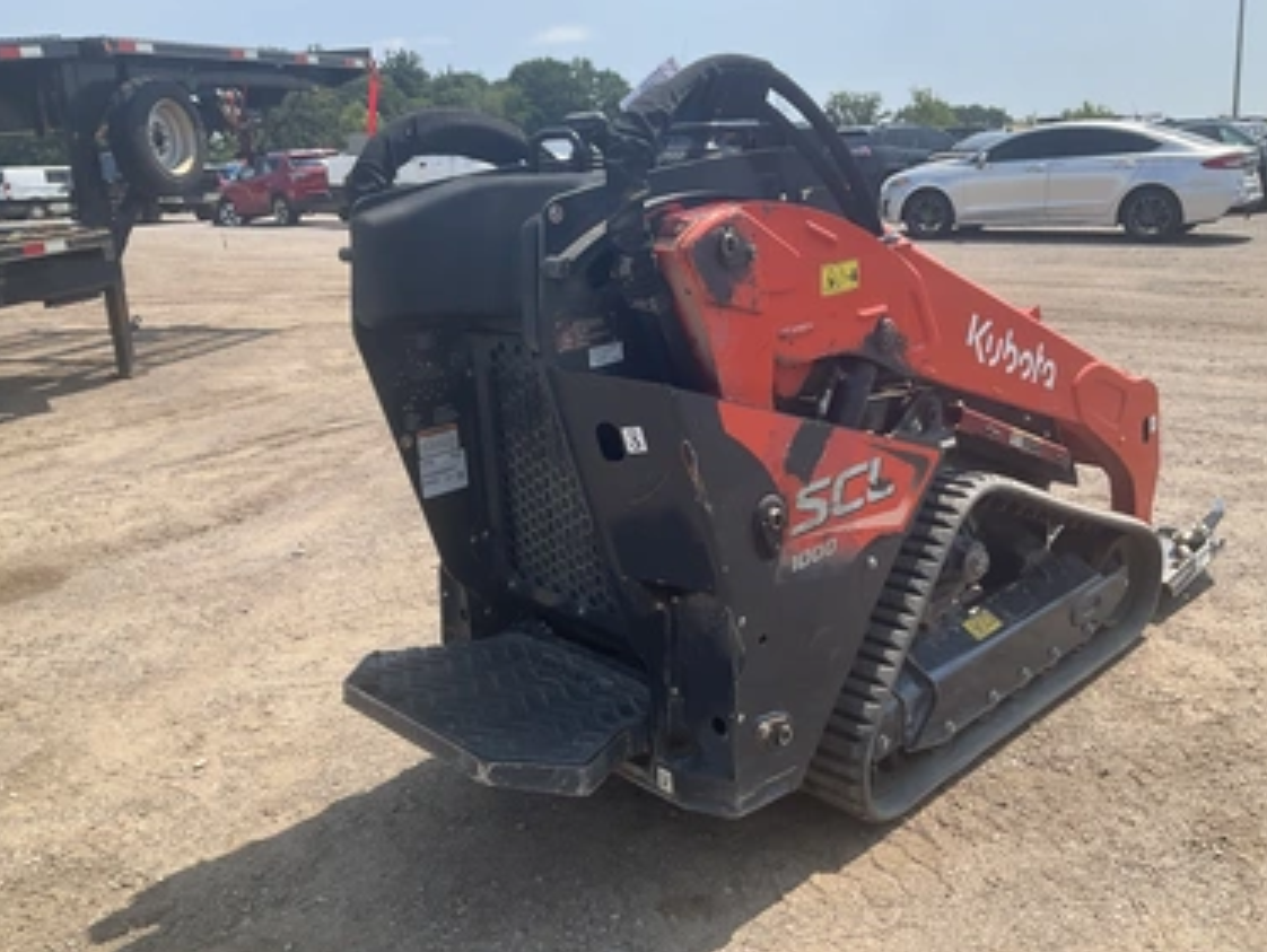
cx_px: 661
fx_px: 1135
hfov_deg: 58.3
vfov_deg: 45.5
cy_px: 451
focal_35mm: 31
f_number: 1.8
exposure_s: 1/1250
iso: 25
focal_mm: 3
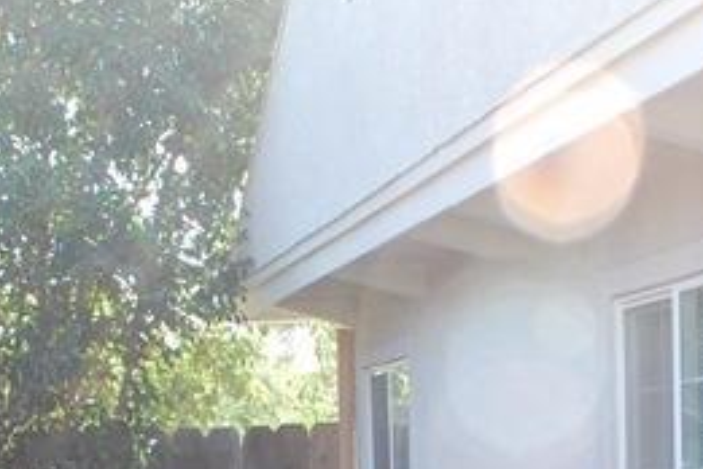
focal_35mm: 106
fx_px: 2070
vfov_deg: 12.5
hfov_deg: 19.2
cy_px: 605
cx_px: 442
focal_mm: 18
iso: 400
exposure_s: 1/160
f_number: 6.3
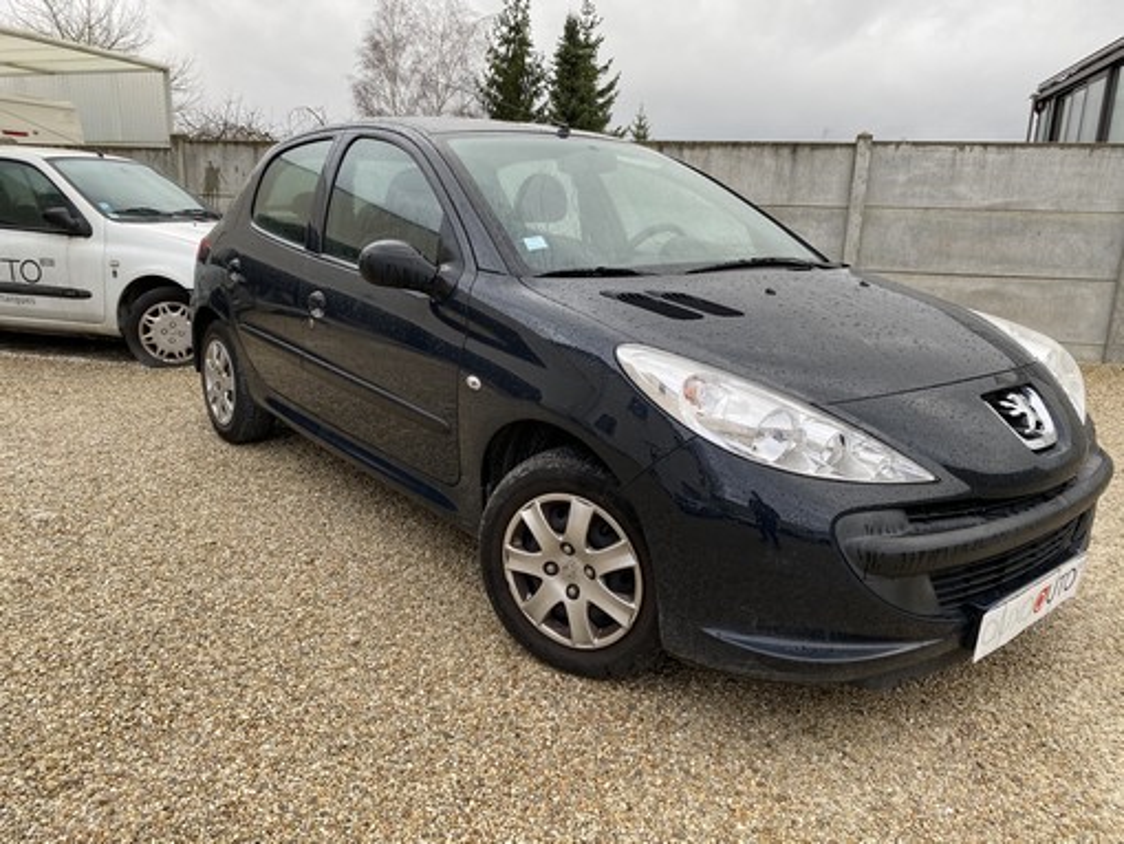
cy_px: 422
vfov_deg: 53.1
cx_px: 562
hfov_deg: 67.3
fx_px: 845
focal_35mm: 26
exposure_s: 1/130
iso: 32
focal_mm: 4.25
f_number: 1.8
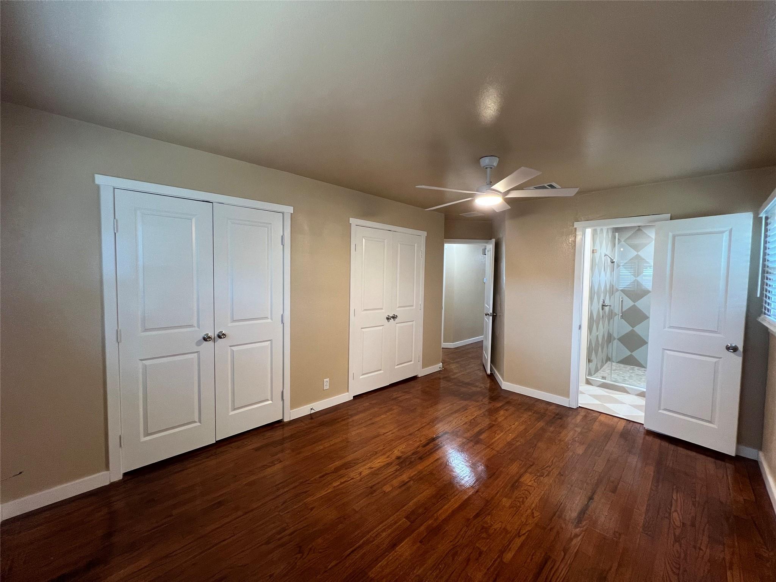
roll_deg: -1.1
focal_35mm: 13
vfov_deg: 89.9
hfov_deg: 106.2
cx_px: 388
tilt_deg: -2.9
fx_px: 291
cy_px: 291
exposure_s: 1/62
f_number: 1.8
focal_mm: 1.57
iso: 200
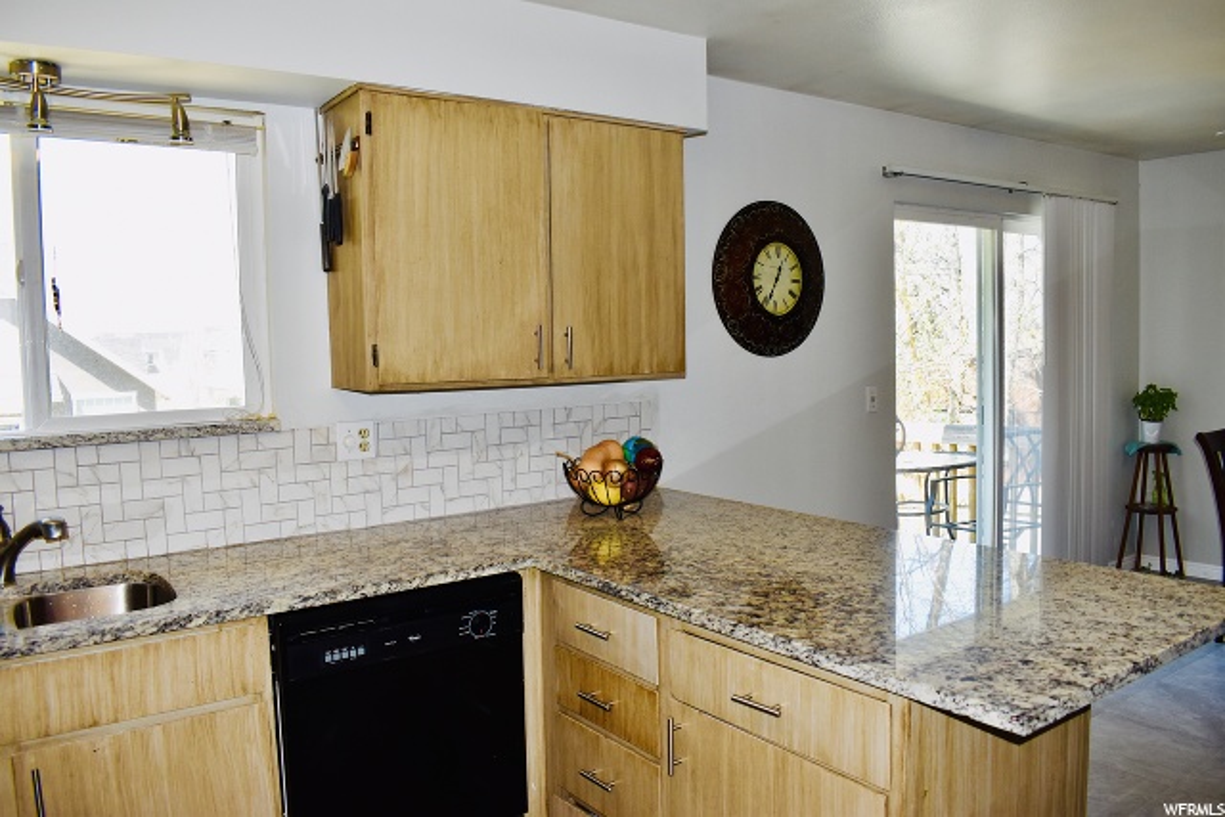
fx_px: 919
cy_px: 408
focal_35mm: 27
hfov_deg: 67.4
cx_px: 612
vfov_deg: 48.0
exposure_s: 1/125
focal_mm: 18
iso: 450
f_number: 5.6
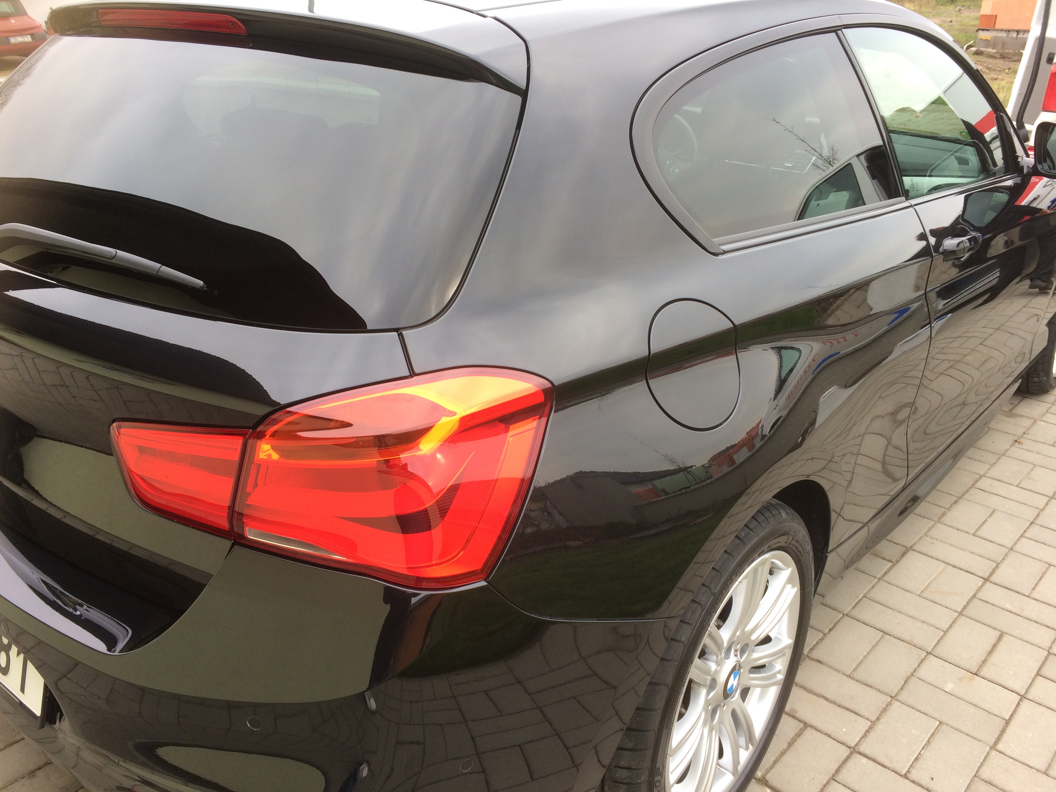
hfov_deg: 61.7
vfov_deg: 48.2
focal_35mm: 29
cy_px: 396
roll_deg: +0.8
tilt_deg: -26.9
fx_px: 885
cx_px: 528
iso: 32
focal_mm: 4.15
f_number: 2.2
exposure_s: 1/120
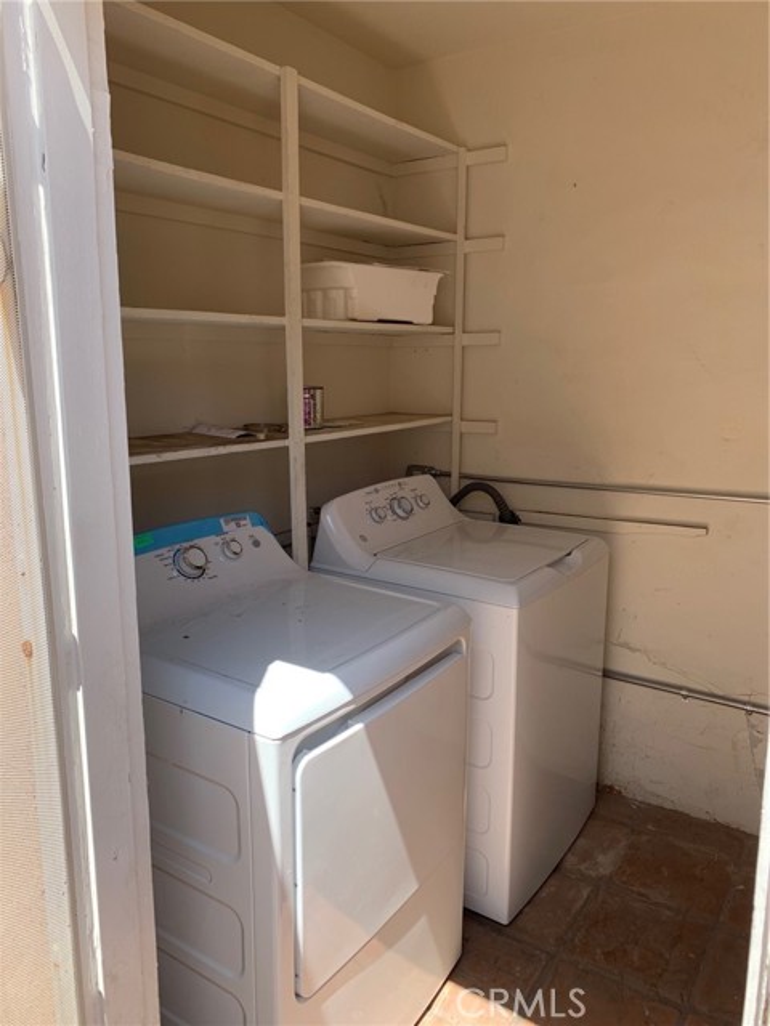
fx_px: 771
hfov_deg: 53.1
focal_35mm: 26
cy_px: 513
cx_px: 385
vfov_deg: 67.3
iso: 25
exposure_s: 1/422
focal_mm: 4.25
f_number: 1.8
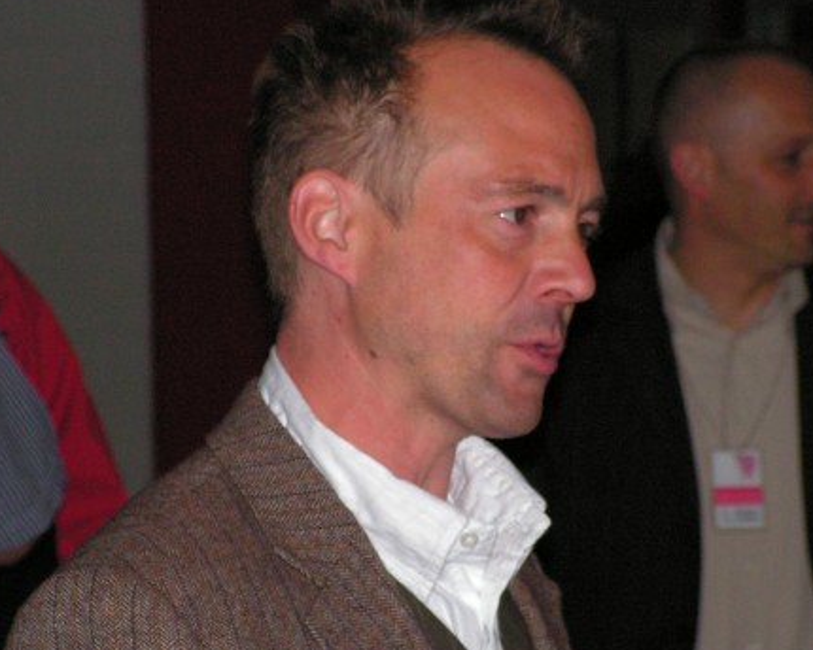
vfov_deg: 7.4
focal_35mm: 209
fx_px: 5029
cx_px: 446
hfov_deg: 9.2
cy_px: 376
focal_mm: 24
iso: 200
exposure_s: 1/160
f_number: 3.4
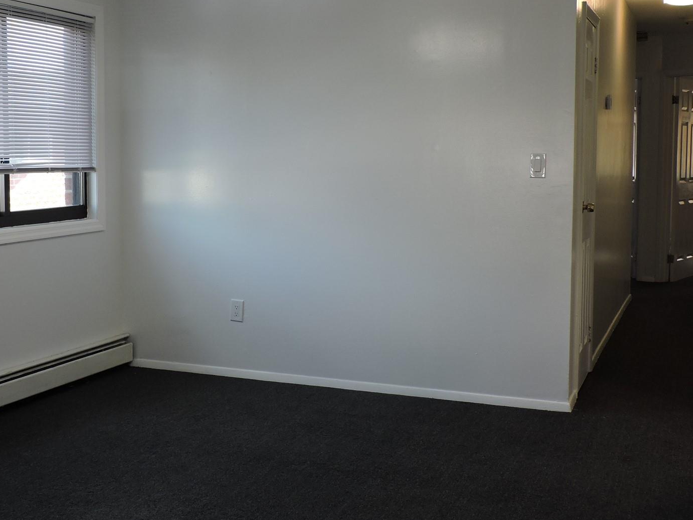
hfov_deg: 38.7
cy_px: 221
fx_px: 981
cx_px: 269
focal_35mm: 49
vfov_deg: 29.6
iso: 100
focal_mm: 5.9
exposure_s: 1/50
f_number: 3.2
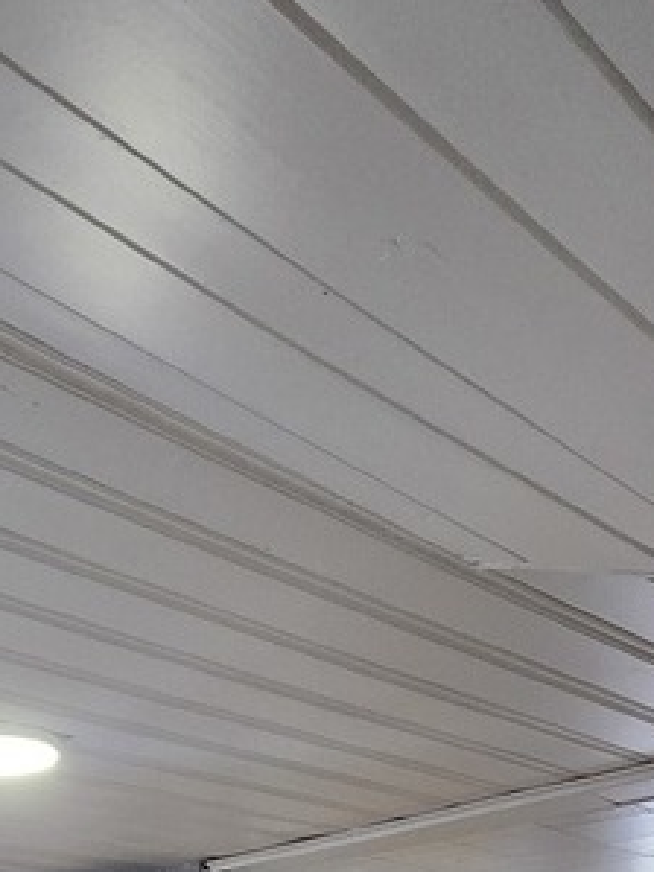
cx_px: 152
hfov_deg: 30.3
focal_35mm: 47
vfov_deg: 28.9
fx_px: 1185
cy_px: 1248
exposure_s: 1/60
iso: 400
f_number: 2.2
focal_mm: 2.2
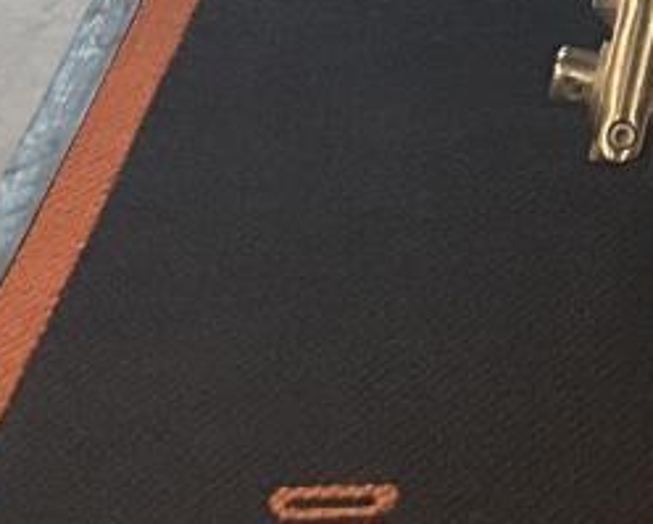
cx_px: 1080
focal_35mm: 228
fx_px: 4412
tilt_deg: -14.7
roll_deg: +1.8
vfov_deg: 6.5
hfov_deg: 8.2
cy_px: -635
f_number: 1.8
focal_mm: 3
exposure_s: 1/100
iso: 64
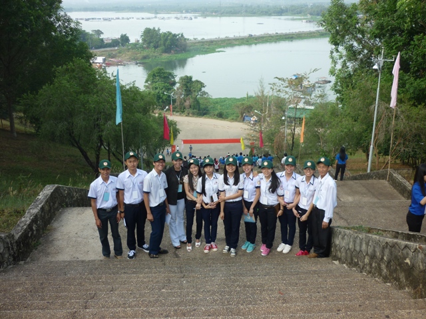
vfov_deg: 42.9
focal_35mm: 33
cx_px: 213
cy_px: 160
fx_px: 406
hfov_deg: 55.4
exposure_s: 1/320
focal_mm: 5.5
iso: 80
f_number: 2.8
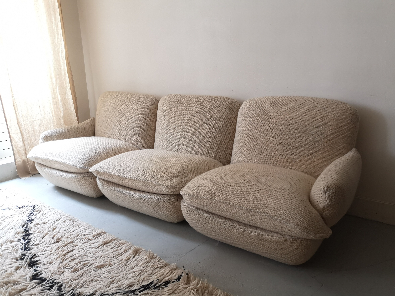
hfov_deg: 65.3
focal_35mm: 27
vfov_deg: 51.4
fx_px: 308
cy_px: 148
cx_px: 198
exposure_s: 1/33.3
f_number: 1.8
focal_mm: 3.95
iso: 160
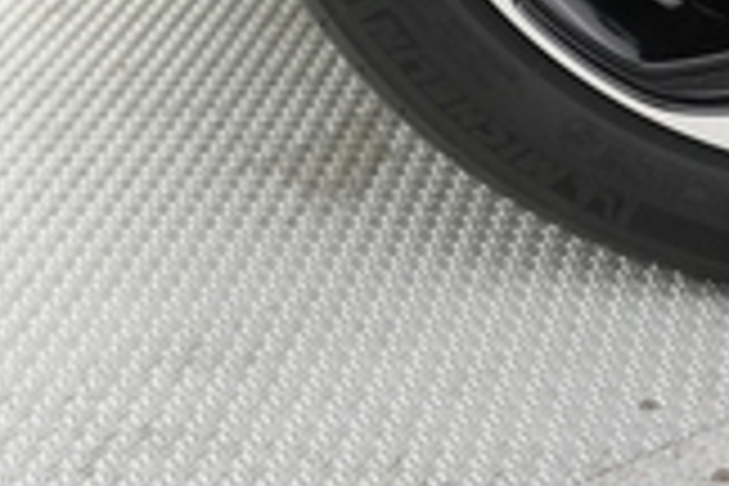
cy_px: -369
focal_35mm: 99
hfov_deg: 19.3
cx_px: 900
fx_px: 2005
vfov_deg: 12.7
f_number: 4.5
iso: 6400
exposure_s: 1/125
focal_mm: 25
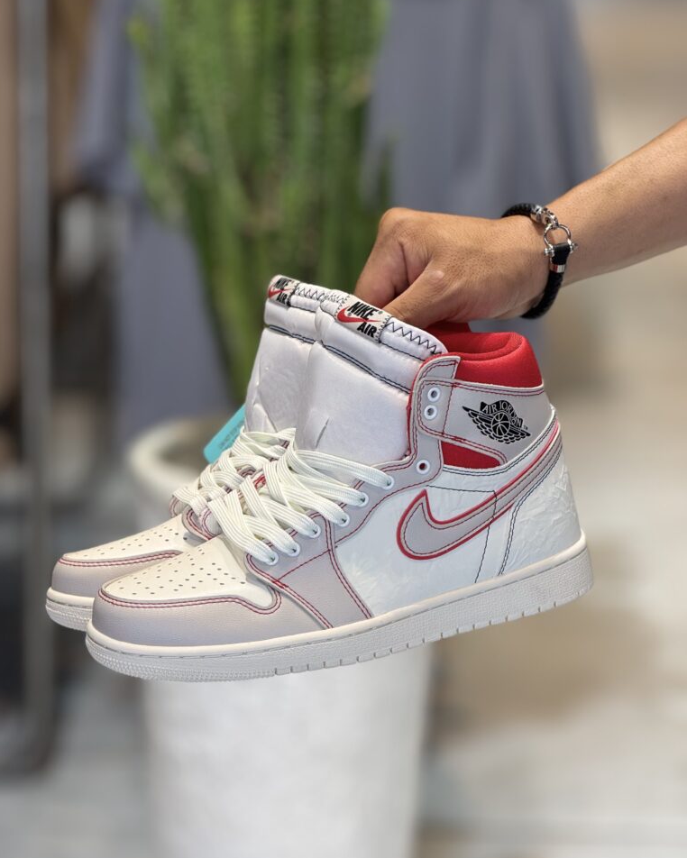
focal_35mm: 126
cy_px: 439
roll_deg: -1.4
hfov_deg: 12.2
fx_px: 3201
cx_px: 342
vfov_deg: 15.3
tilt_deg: -12.5
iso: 80
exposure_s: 1/100
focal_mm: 15.66
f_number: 2.8
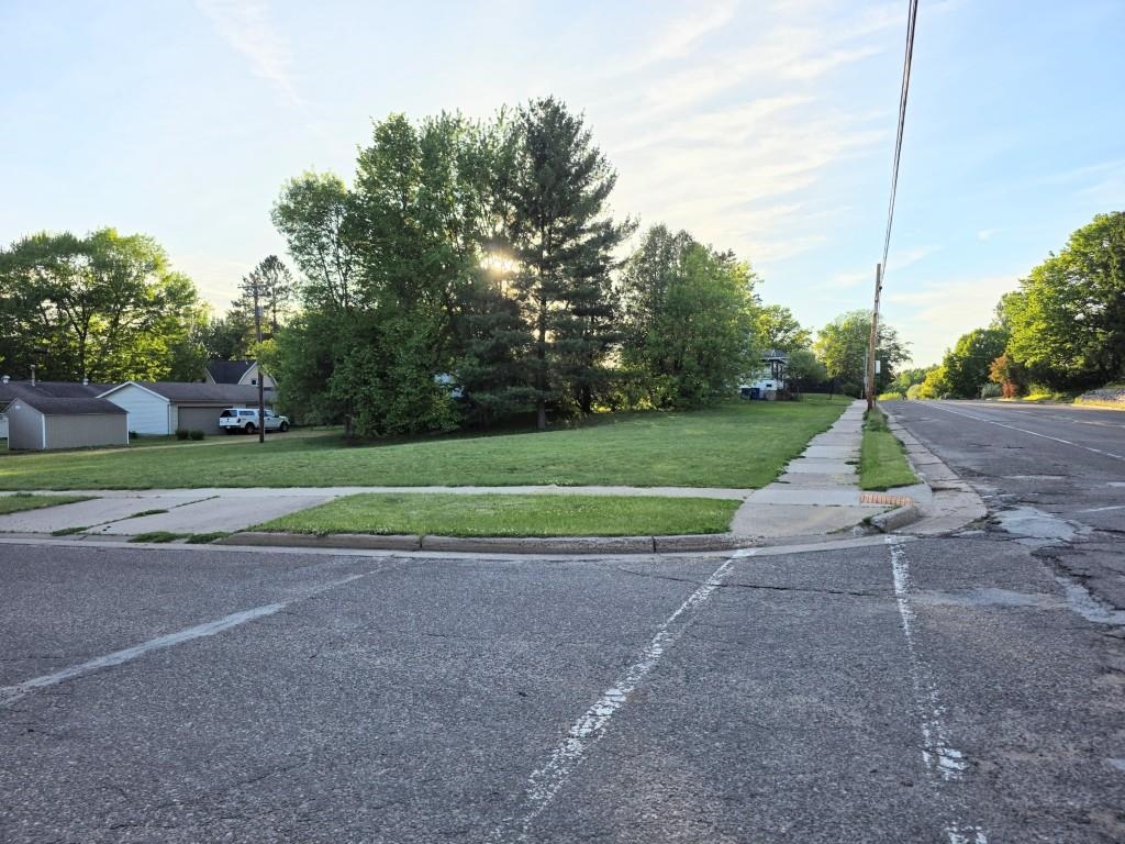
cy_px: 422
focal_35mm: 23
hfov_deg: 73.9
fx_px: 747
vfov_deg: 58.9
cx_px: 562
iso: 80
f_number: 1.7
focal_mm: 6.3
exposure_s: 1/4333
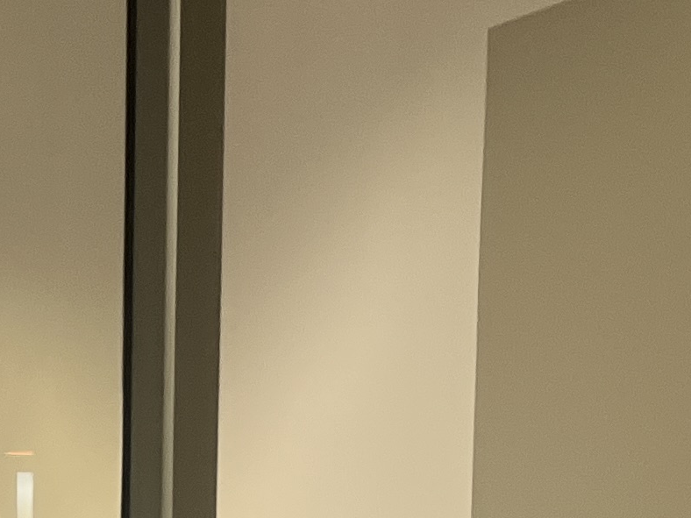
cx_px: -255
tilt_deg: -8.8
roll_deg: -2.0
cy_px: 1086
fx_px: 2655
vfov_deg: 10.2
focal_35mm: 133
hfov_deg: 14.1
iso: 125
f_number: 1.6
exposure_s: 1/100
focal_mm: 5.1
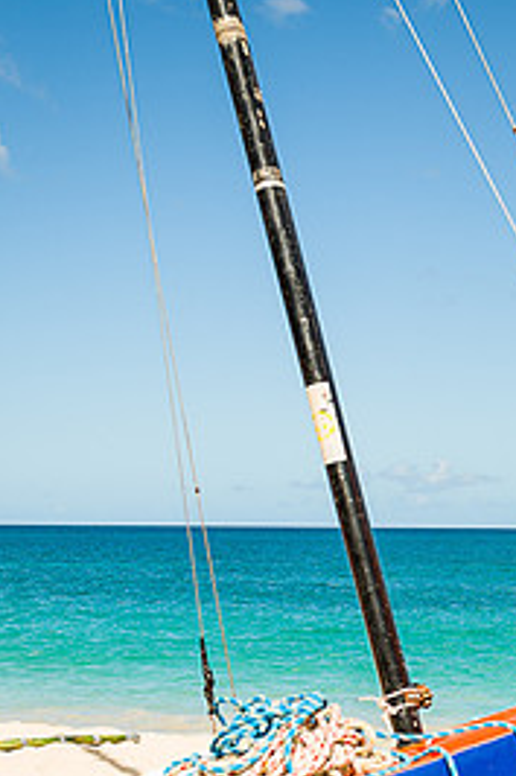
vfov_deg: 22.1
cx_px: 515
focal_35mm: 91
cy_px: 639
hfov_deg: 14.8
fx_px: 1959
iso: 64
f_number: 6.3
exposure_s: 1/320
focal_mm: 34
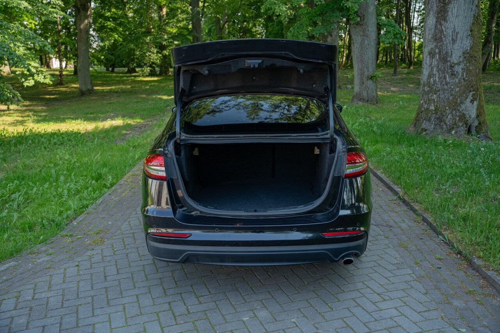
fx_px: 472
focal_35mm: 34
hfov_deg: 55.8
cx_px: 250
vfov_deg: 38.9
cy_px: 166
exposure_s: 1/100
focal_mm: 34
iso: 200
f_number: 4
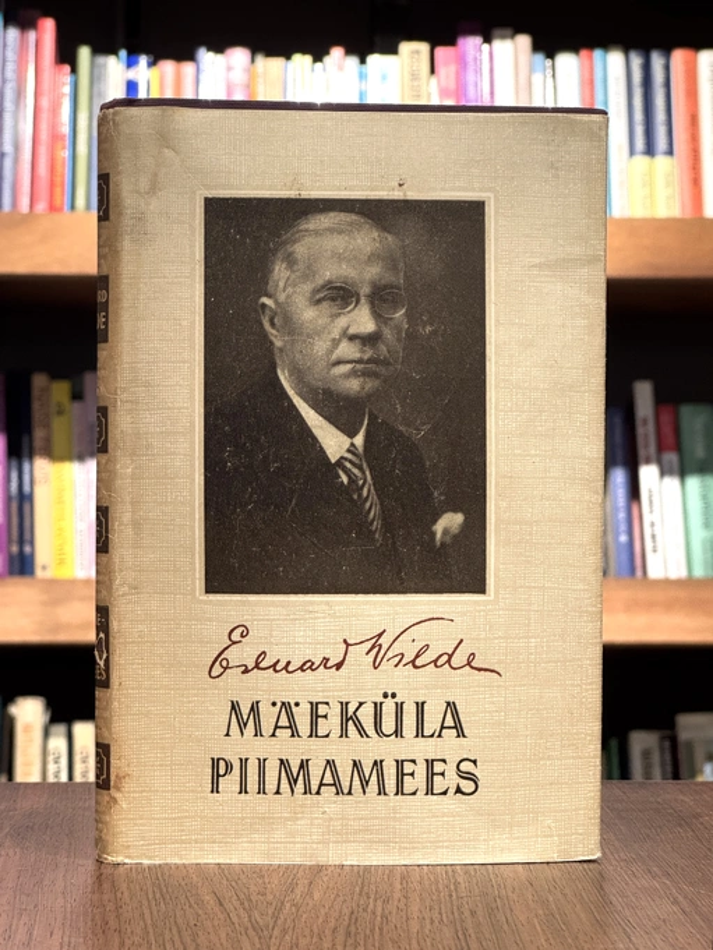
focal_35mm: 77
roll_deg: +0.2
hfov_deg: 19.1
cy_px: 475
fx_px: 2114
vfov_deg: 25.3
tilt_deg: +0.2
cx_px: 356
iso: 320
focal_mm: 9
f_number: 2.8
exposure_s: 1/60
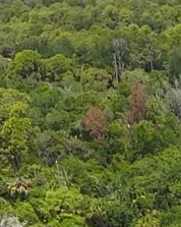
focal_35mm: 168
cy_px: 493
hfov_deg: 8.4
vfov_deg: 10.3
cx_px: 448
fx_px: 1126
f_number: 2.8
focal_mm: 4.55
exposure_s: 1/640
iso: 120
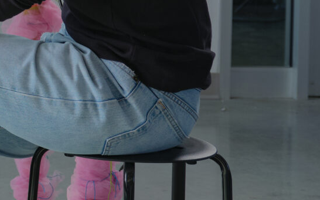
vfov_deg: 7.2
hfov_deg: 10.4
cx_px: -390
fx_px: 1561
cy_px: -133
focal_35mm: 179
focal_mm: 45.7
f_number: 5.6
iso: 640
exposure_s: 1/125
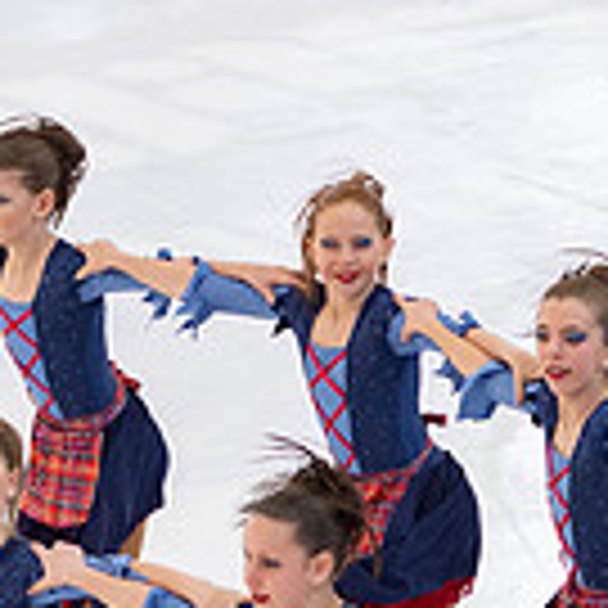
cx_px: 1240
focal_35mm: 384
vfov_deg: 4.6
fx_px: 7631
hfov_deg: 4.5
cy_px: 284
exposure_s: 1/200
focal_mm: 70
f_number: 3.5
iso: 640
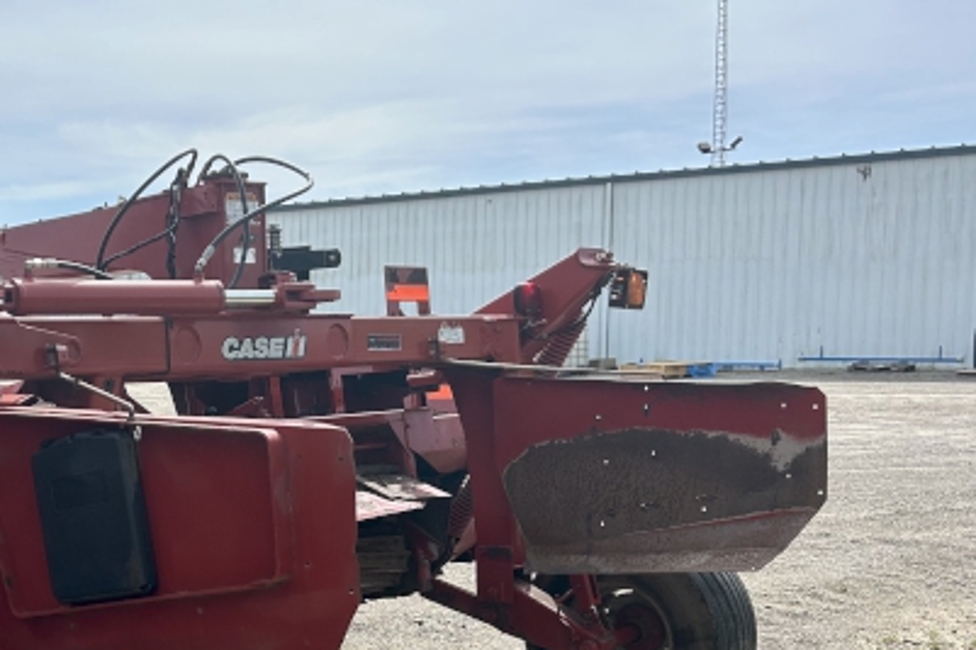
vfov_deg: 24.7
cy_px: 506
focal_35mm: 54
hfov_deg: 35.0
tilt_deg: -6.4
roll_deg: -0.2
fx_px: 1463
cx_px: 117
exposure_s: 1/4831
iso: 50
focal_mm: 5.7
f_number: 1.5
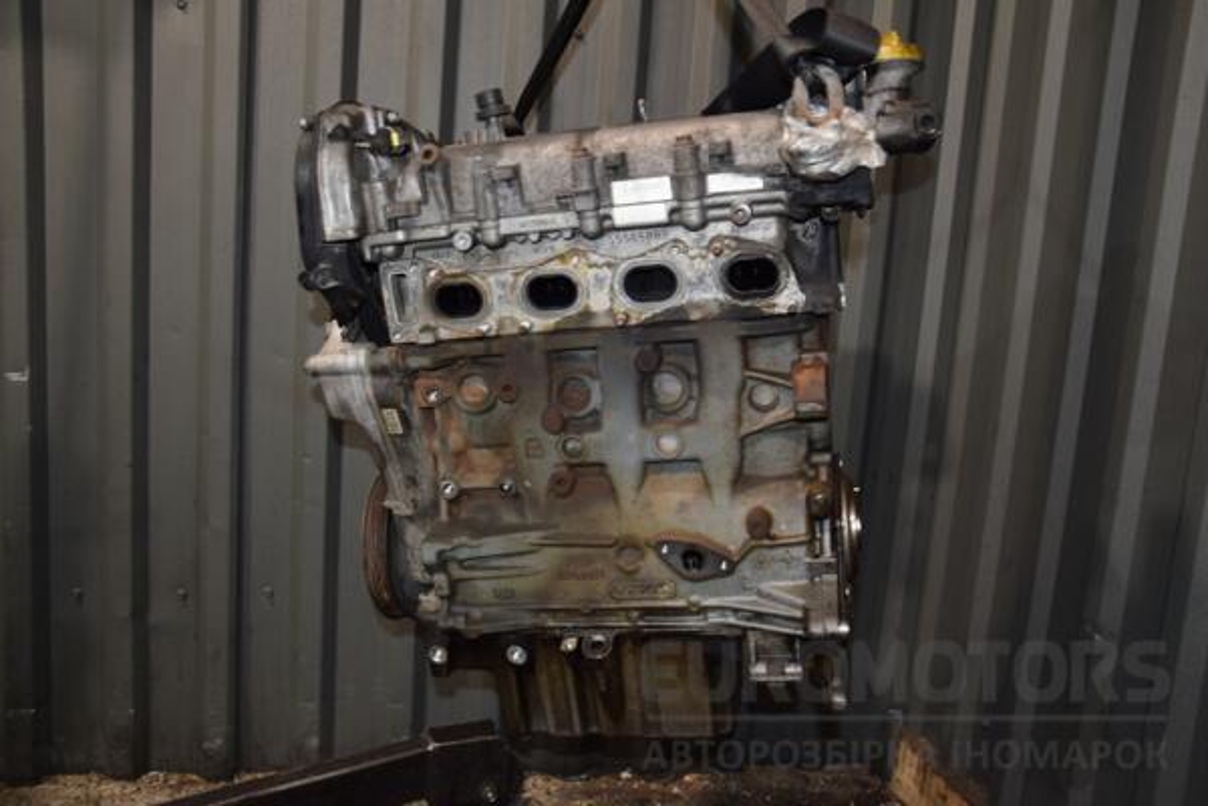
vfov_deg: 41.7
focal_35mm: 32
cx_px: 604
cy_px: 403
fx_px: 1057
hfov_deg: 59.5
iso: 800
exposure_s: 1/60
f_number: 5
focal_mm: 21
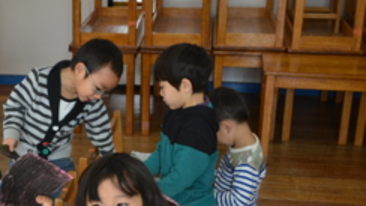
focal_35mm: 75
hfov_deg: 27.7
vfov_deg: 15.9
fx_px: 726
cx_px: 68
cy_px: 184
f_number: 4.8
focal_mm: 29
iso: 400
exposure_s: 1/100
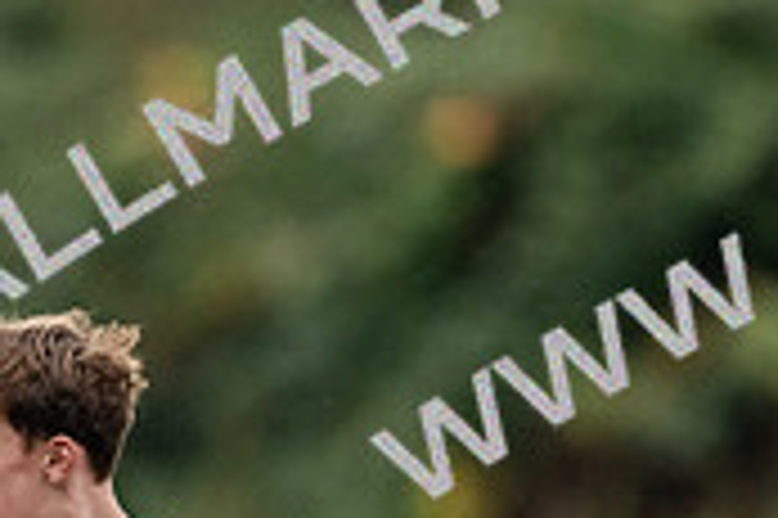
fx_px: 43483
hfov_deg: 1.0
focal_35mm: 2014
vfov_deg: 0.7
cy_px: 574
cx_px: 45
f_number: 4
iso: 2200
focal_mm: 600
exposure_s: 1/2500
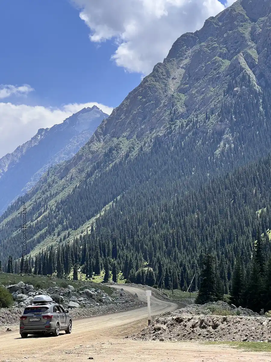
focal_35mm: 77
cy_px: 181
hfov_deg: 19.1
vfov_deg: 25.3
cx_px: 136
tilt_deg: +9.6
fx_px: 804
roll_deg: +1.7
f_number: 2.8
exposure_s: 1/758
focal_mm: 9
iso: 32
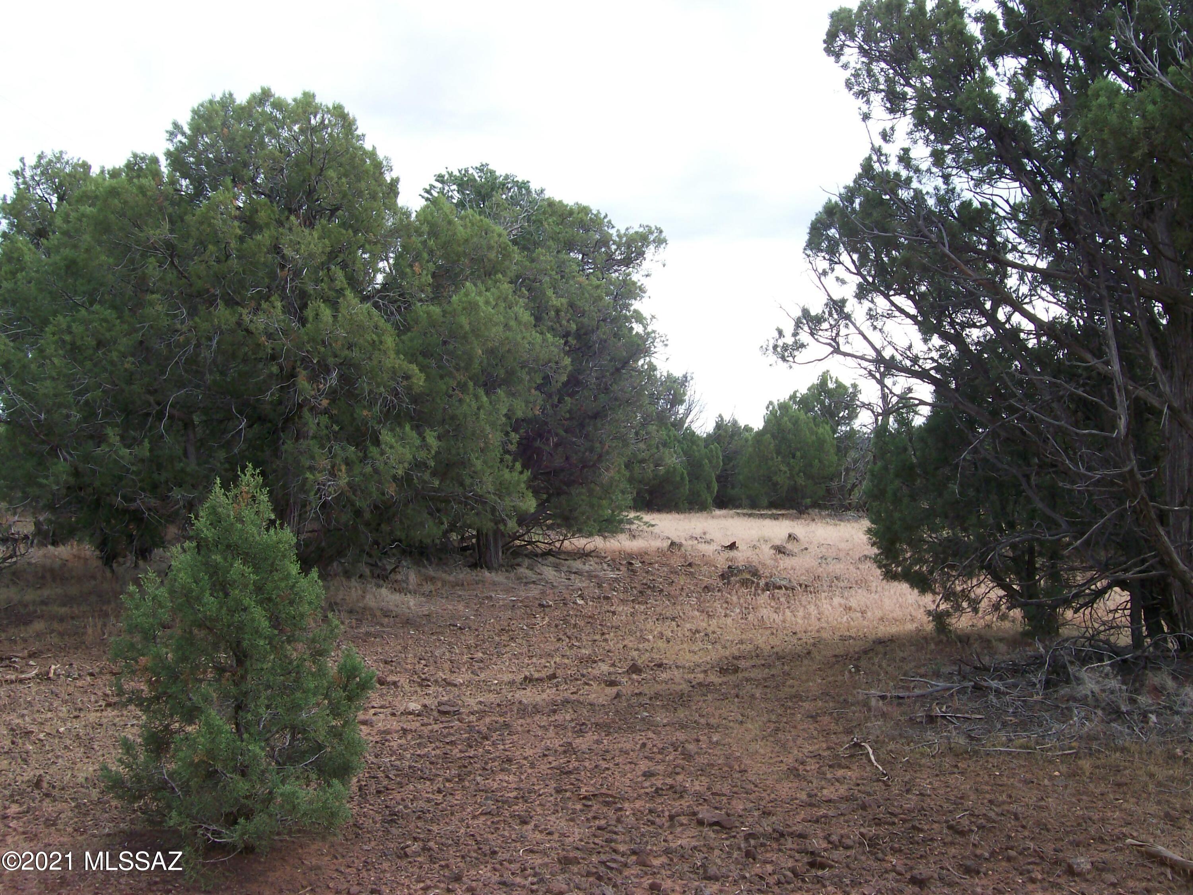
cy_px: 448
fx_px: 1241
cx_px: 596
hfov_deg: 51.4
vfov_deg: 39.7
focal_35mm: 36
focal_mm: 6
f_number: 4.8
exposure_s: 1/277
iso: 80
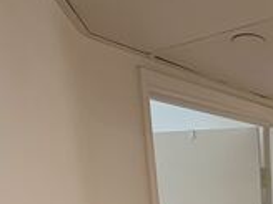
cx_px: 285
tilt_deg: -15.7
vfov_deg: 20.8
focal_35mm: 57
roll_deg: +2.1
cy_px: 325
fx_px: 450
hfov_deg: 30.8
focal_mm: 2.22
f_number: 2.2
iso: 250
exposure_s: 1/60
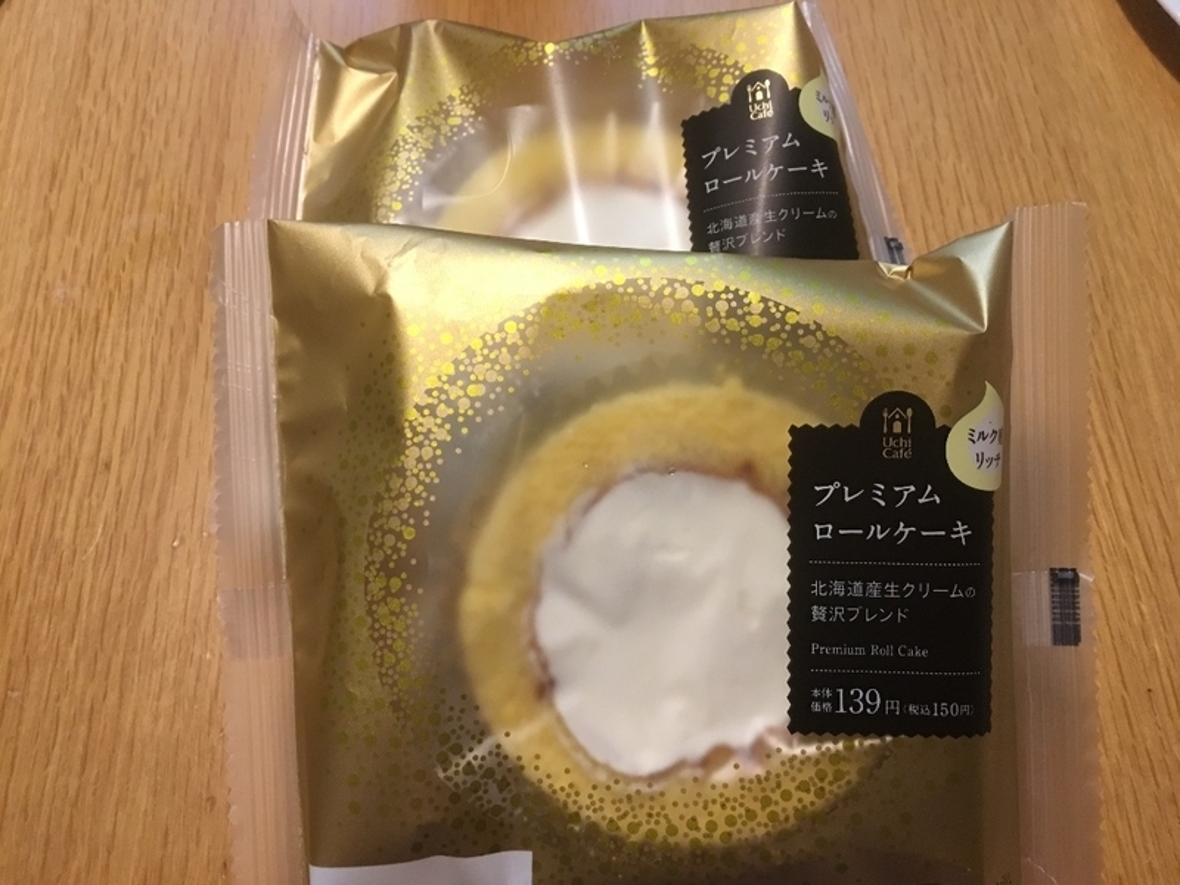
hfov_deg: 61.7
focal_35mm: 29
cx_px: 590
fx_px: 989
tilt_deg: -66.5
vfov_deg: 48.2
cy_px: 442
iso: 80
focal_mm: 4.15
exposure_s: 1/15
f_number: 2.2
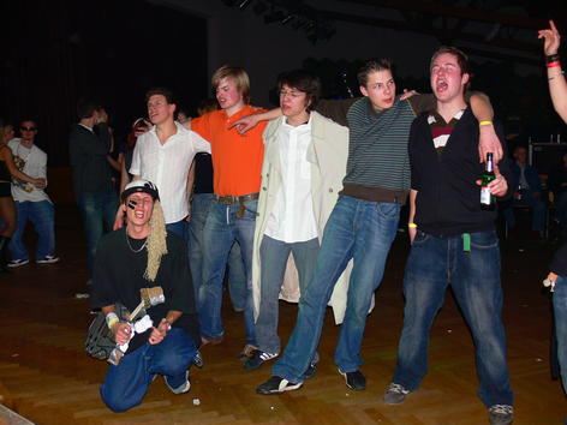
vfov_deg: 40.7
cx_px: 284
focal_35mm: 35
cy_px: 212
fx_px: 573
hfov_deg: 52.6
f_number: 2.8
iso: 100
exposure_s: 1/30
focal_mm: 7.4
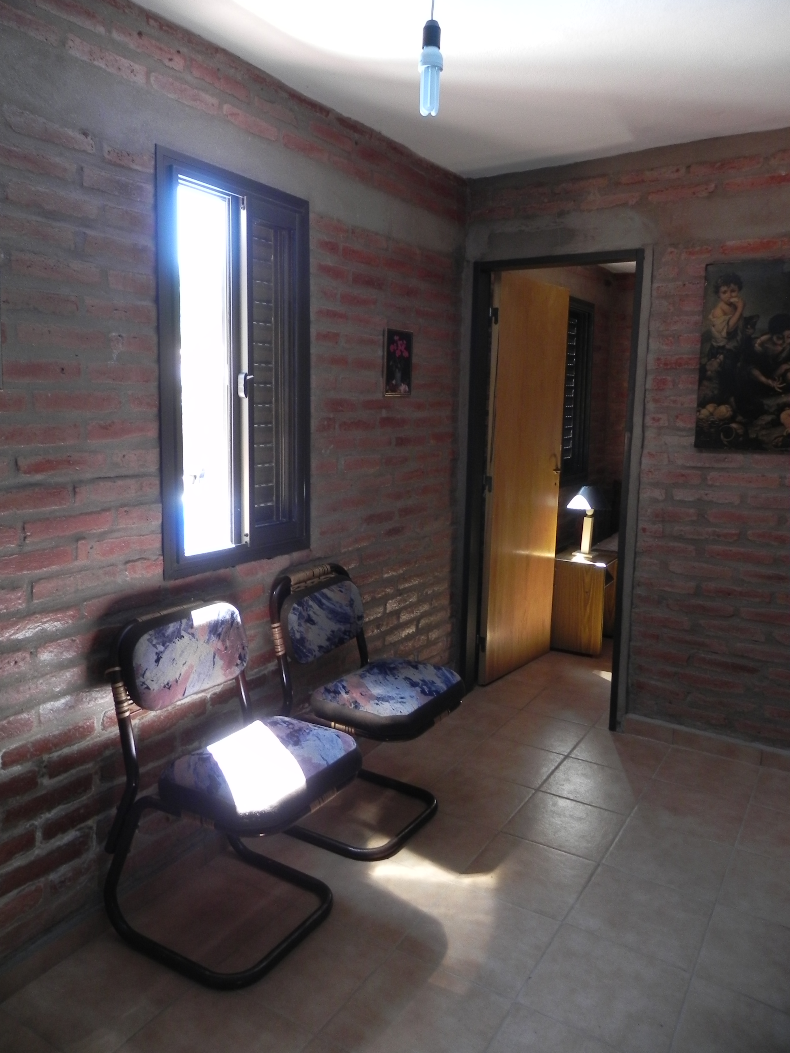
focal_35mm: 26
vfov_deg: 67.3
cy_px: 526
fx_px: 791
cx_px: 395
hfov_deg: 53.1
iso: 180
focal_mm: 4.6
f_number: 2.8
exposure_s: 1/30
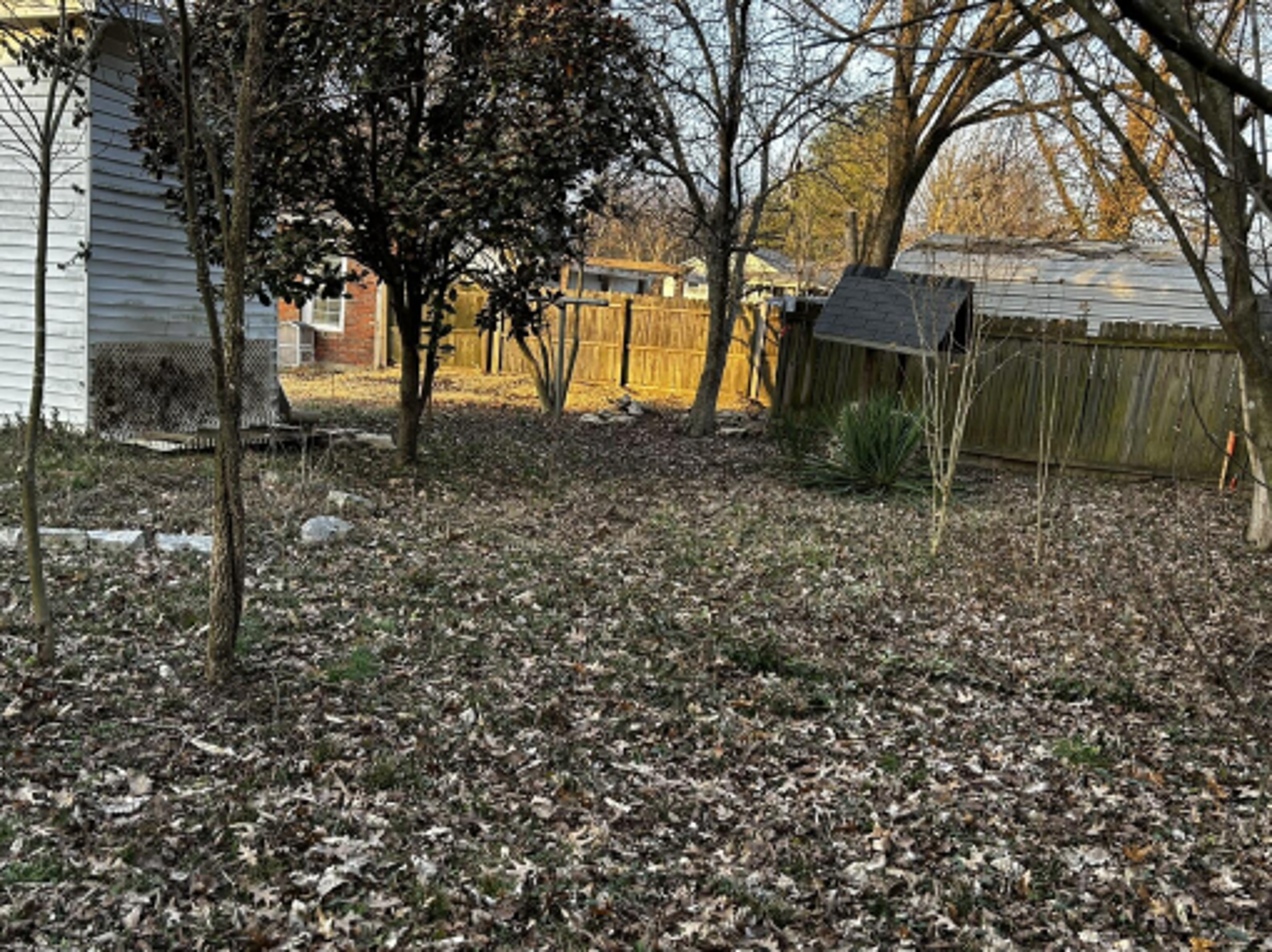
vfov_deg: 41.6
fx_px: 1249
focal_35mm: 34
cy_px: 558
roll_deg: -5.1
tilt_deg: -12.8
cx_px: 570
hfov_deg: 53.9
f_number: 1.5
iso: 64
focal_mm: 5.7
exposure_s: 1/121
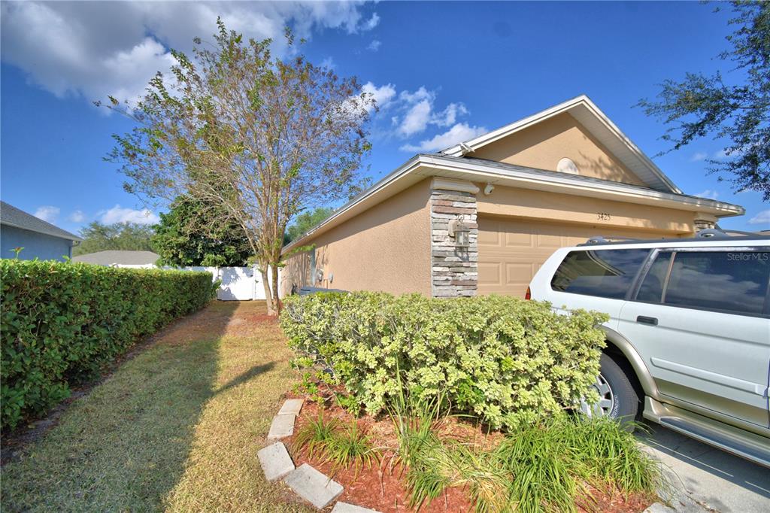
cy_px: 256
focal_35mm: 15
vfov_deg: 77.3
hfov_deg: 100.4
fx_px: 321
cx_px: 385
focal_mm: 10
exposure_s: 1/1250
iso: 100
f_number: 4.5
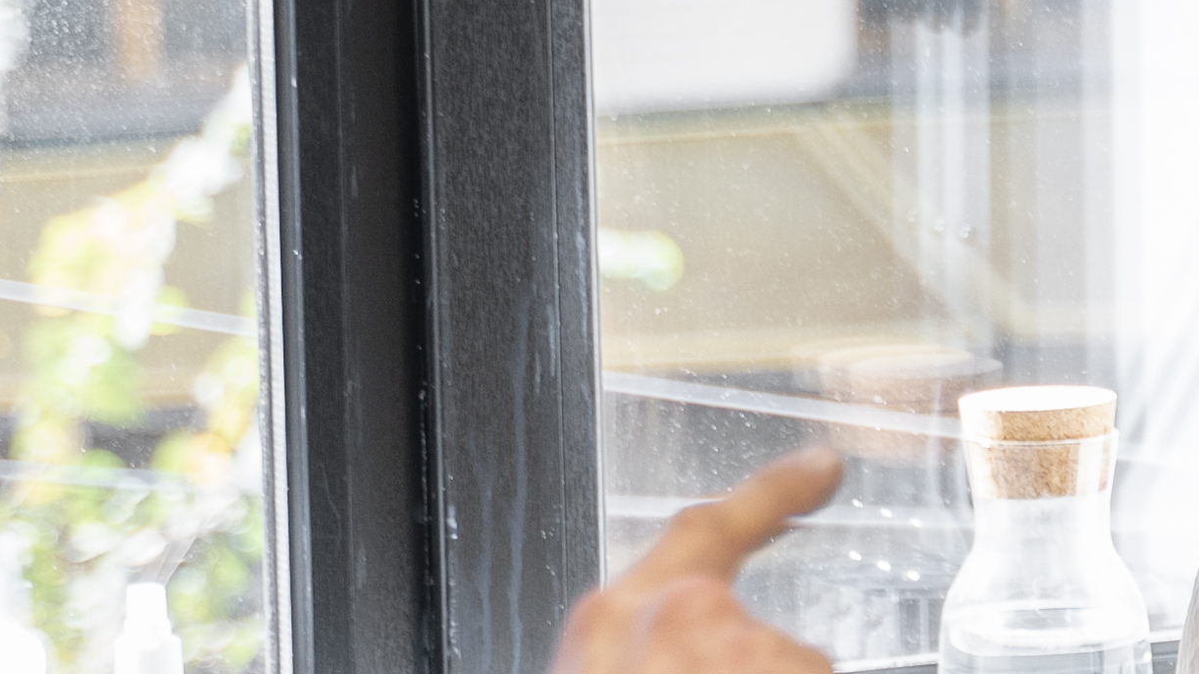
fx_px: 11128
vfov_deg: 3.5
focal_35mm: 350
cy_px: 562
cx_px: 2834
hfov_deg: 5.9
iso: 200
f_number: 2.8
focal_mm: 51
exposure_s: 1/160
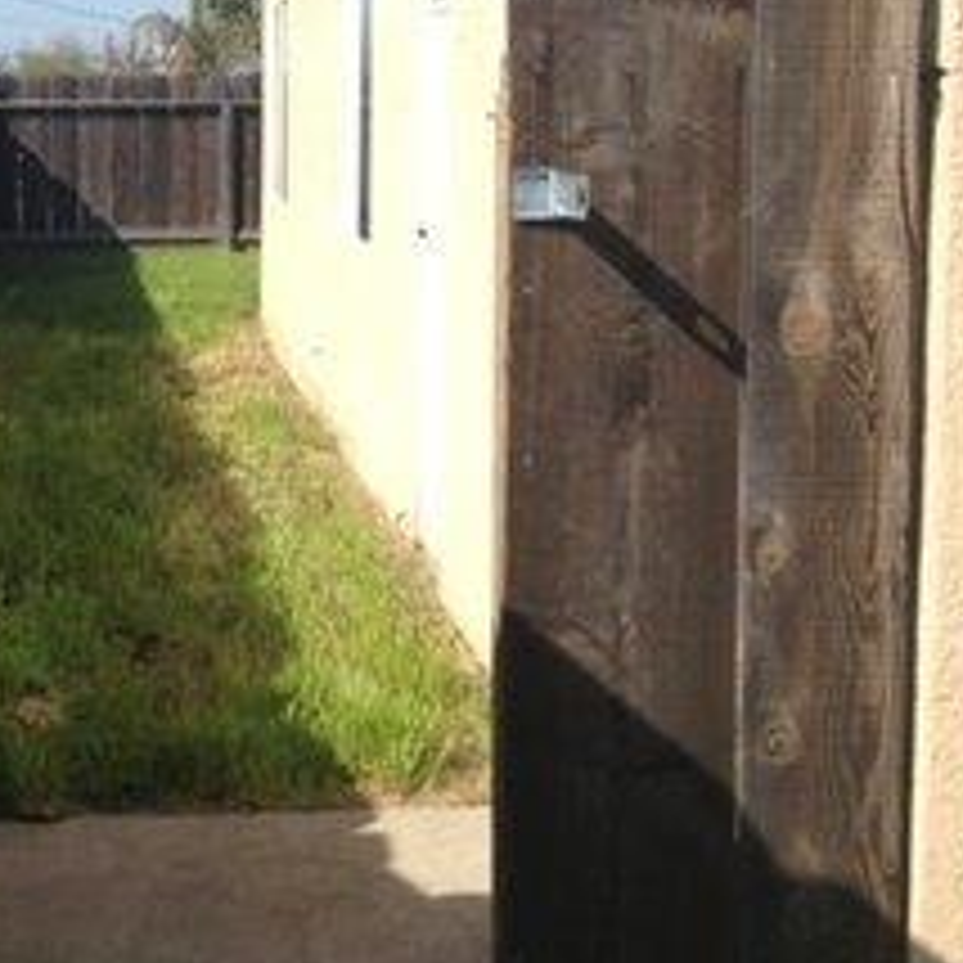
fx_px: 2329
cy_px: 400
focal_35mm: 74
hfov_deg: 23.0
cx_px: 194
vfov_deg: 23.3
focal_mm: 4.28
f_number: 2.4
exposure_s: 1/1416
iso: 50
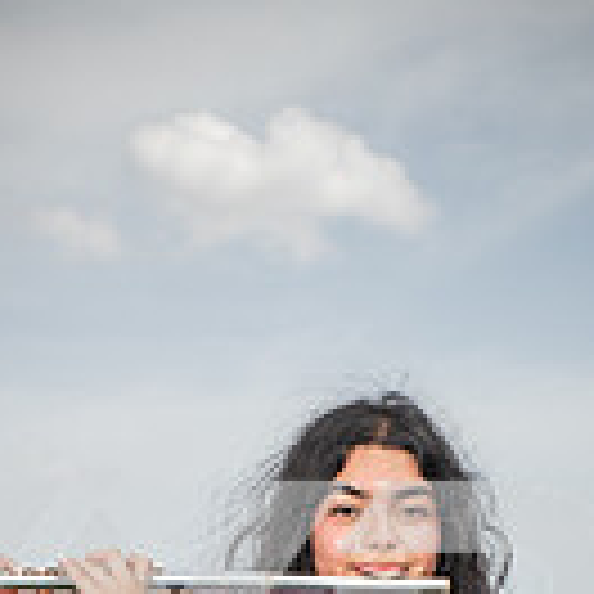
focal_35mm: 133
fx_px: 2582
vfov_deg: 12.4
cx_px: 292
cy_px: 940
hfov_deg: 13.1
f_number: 7.1
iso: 125
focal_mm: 46
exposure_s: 1/400
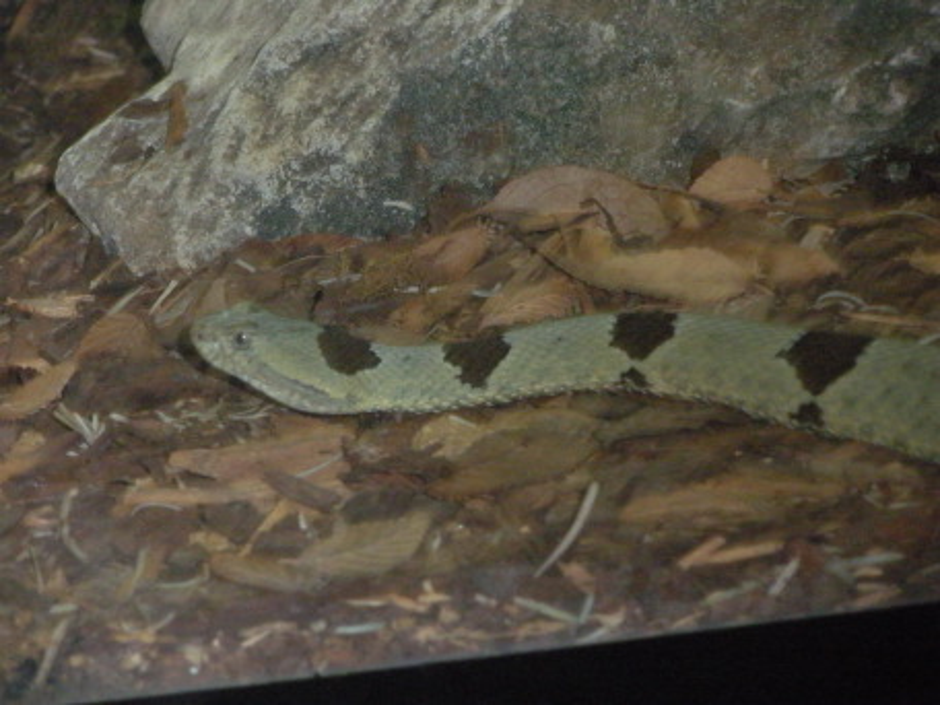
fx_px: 4888
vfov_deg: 8.2
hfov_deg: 11.0
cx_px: 470
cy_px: 352
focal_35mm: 180
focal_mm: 31.5
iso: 800
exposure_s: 1/125
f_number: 5.6
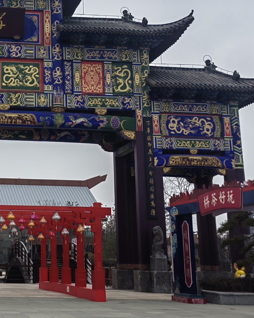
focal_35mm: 65
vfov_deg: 28.9
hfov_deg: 22.3
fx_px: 611
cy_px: 103
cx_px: -17
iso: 50
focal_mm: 5.52
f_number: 1.9
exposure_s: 1/2500
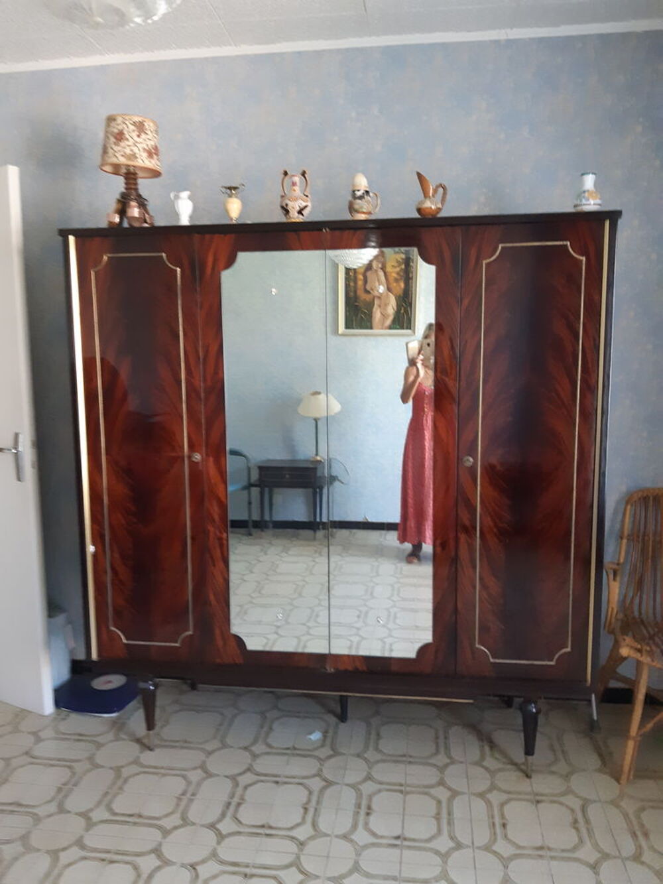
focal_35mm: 26
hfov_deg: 53.1
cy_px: 442
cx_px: 332
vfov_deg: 67.3
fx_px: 664
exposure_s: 1/25
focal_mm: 3.93
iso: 400
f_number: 1.7
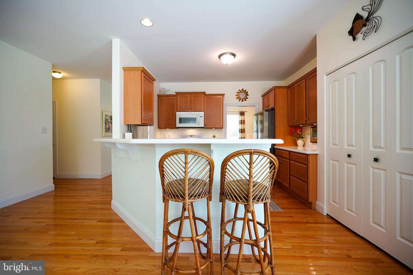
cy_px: 138
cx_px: 206
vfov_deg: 77.3
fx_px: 172
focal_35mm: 15
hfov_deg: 100.4
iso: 100
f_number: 3.5
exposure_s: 1/50
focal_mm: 10
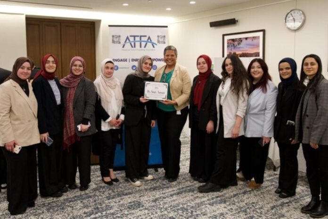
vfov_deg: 45.0
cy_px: 110
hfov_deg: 63.7
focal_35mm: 29
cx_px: 164
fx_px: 264
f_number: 4
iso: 1600
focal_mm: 29
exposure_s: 1/160
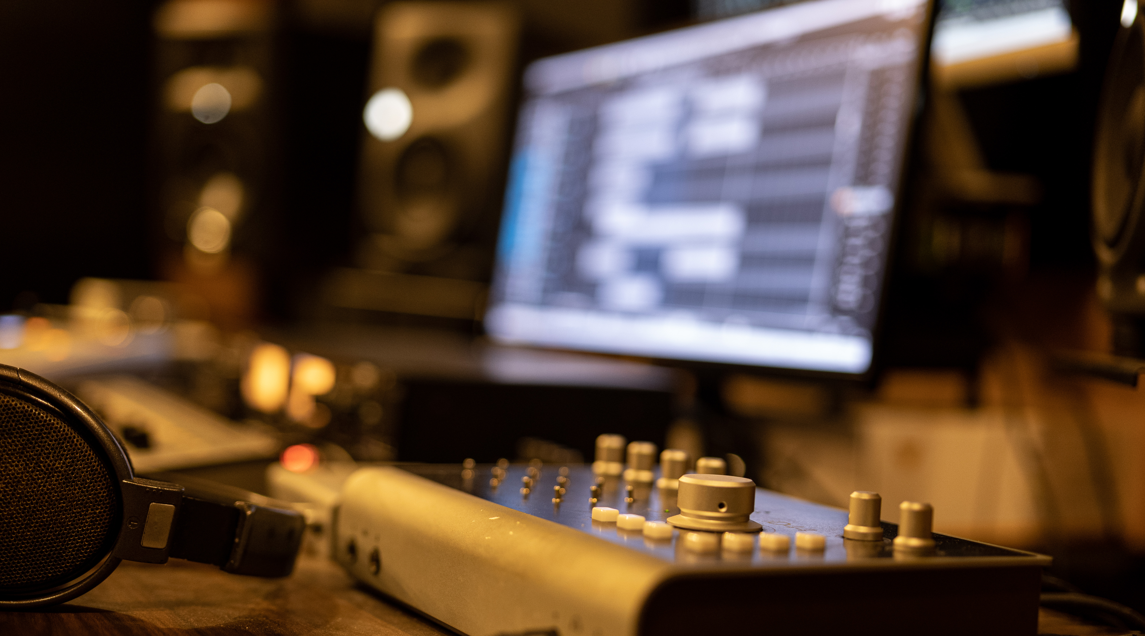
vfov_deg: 21.7
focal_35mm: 55
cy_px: 382
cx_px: 572
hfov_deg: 38.2
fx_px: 1654
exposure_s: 1/60
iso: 1600
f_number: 2
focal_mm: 50
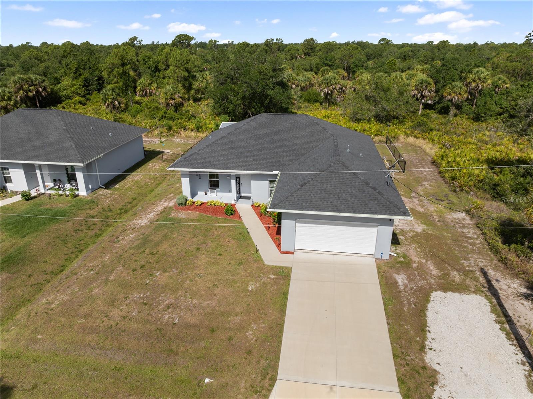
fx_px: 369
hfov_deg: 71.6
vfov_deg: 56.7
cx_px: 266
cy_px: 200
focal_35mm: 24
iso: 100
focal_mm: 12.29
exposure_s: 1/100
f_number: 2.8
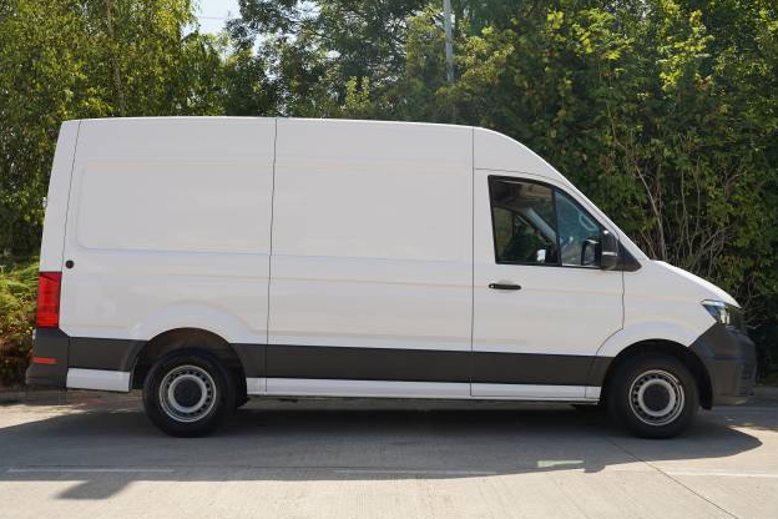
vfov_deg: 32.8
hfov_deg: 47.7
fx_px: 880
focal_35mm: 41
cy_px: 262
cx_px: 387
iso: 100
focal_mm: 39.7
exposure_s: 1/200
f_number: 4.5
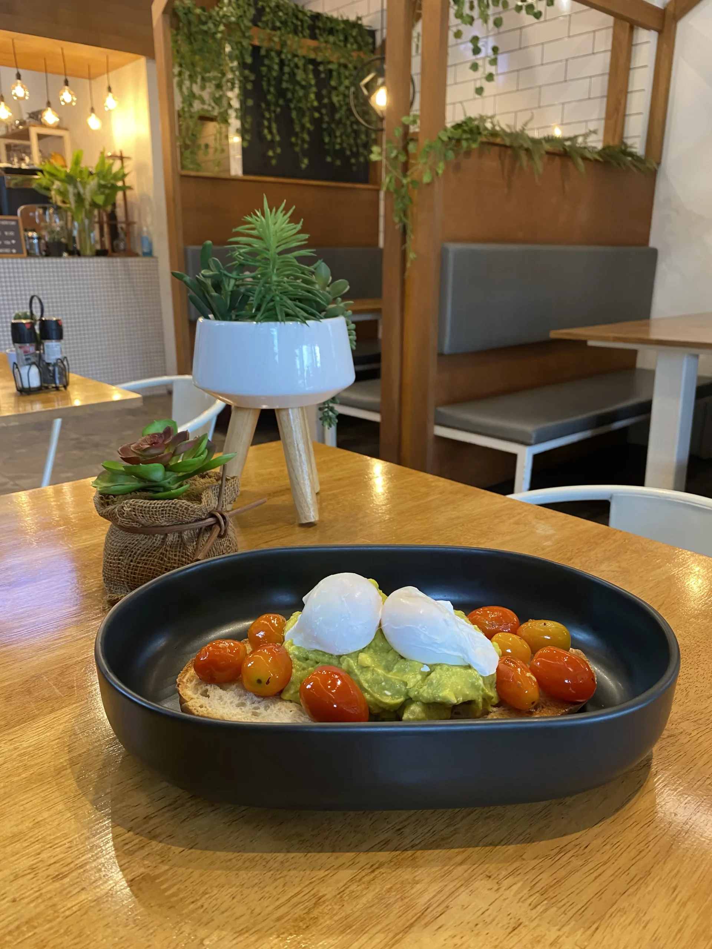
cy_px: 474
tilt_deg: -15.0
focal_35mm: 26
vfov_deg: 67.3
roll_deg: -0.7
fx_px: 713
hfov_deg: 53.1
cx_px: 356
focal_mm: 4.25
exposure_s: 1/50
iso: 160
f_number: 1.8
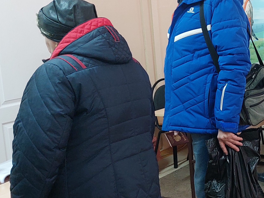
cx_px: 319
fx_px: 511
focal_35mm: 67
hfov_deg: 25.8
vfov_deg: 21.9
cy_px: 100
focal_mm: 5.23
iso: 400
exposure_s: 1/50
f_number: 1.8
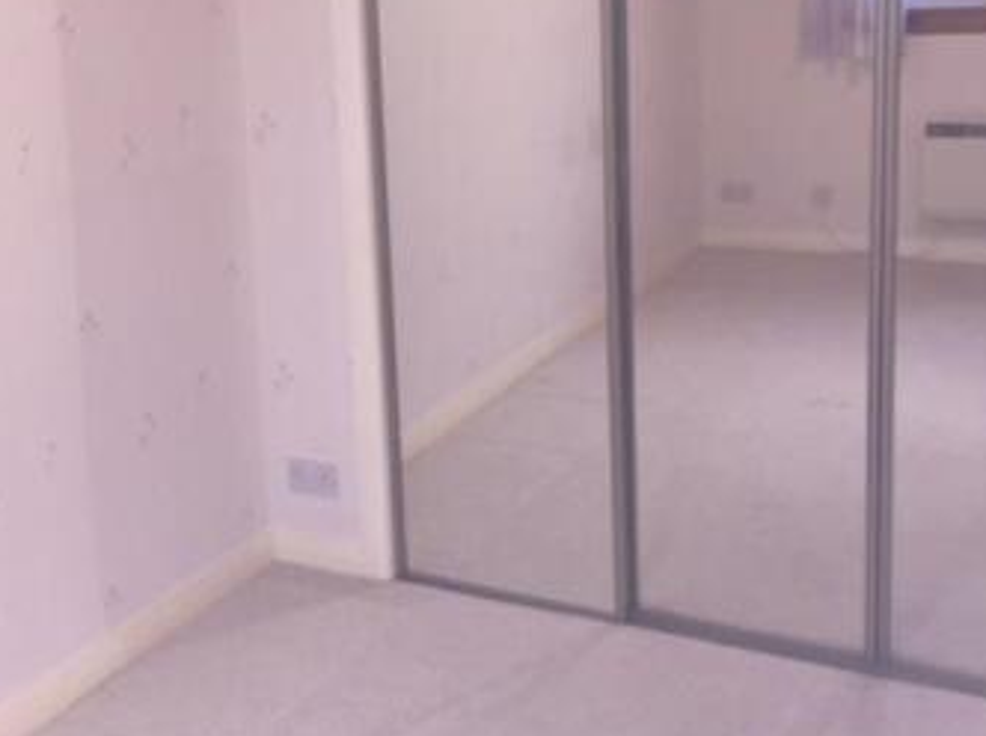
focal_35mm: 51
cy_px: 230
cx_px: 328
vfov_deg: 28.3
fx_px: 1451
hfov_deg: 37.1
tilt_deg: -11.2
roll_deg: +4.1
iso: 125
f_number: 2.2
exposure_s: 1/20
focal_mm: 4.15
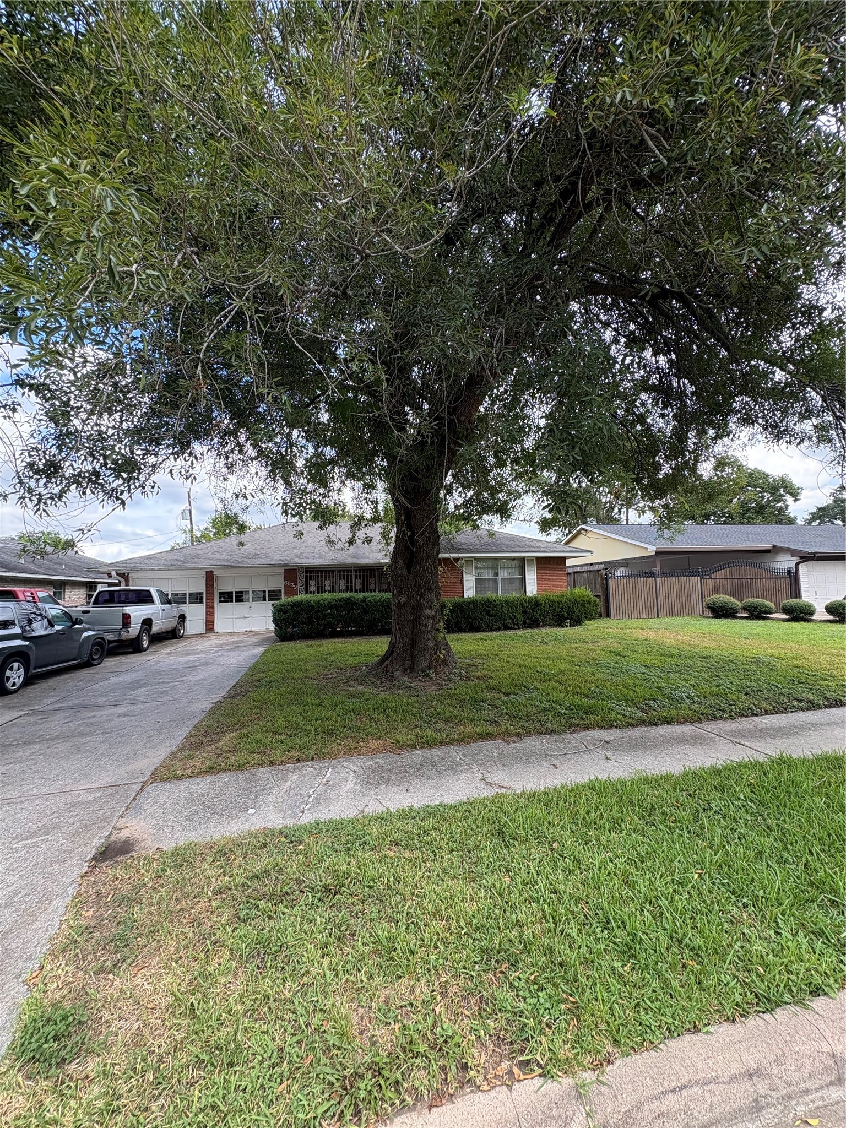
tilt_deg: +4.4
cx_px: 423
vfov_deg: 102.1
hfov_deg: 85.7
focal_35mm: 14
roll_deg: +1.8
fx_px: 456
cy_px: 564
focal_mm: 2.22
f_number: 2.2
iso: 64
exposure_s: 1/272
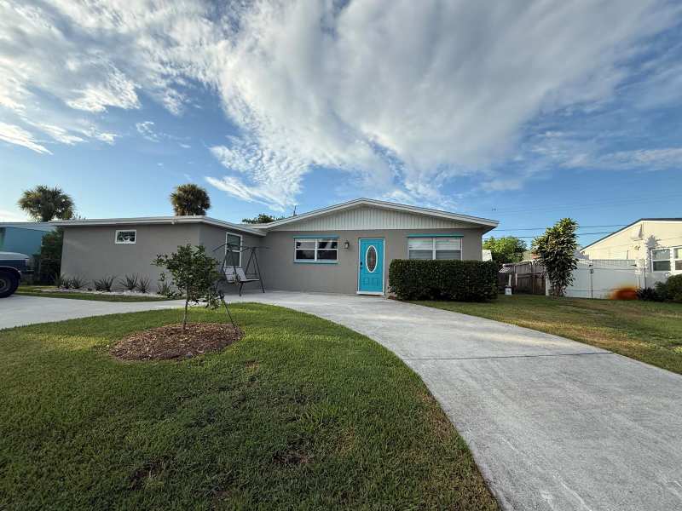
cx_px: 341
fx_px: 276
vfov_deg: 85.7
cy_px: 256
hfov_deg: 102.1
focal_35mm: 14
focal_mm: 2.22
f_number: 2.2
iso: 50
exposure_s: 1/1087
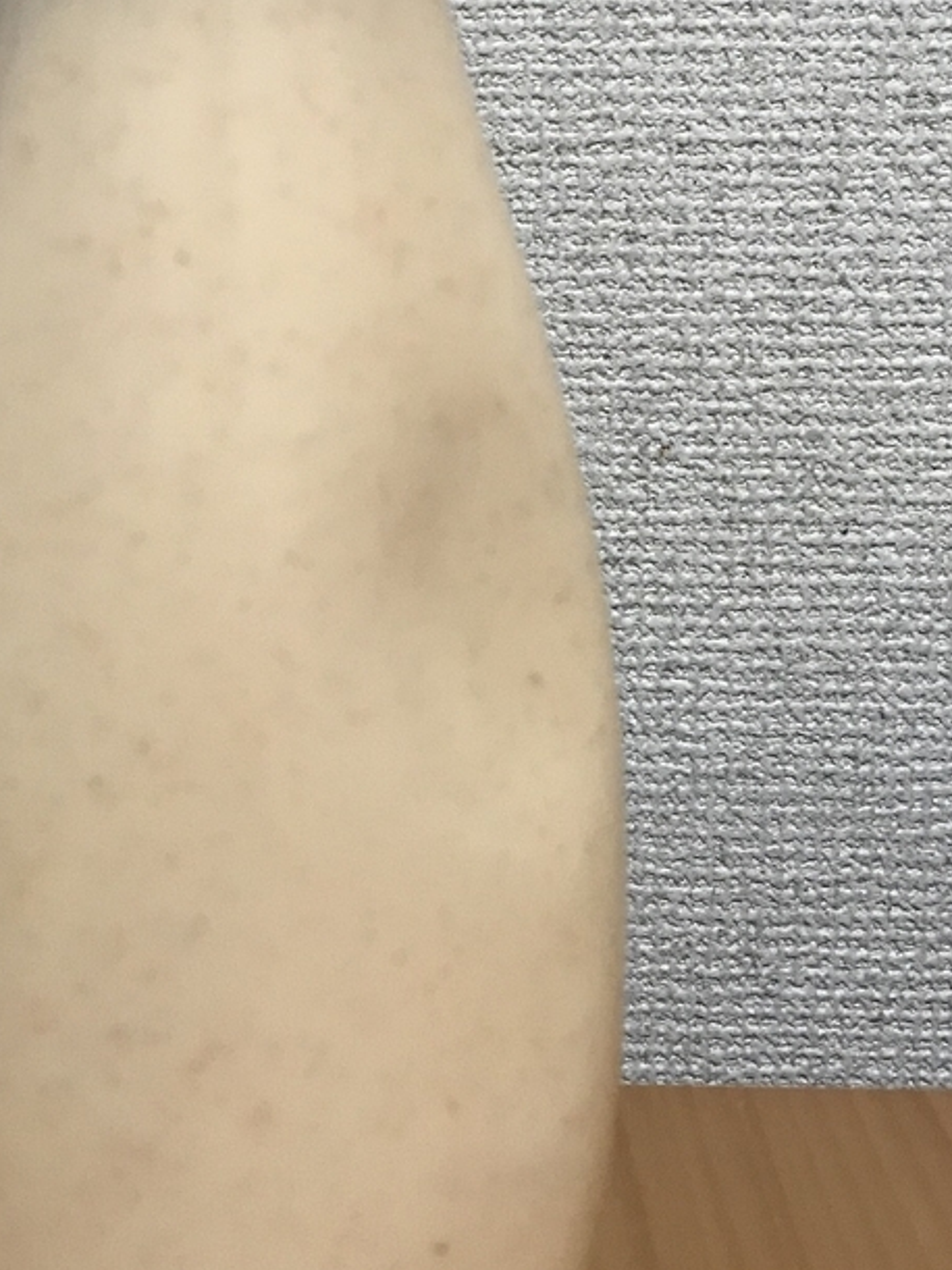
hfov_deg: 26.4
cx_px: 322
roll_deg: +0.0
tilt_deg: -7.3
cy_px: 453
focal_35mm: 55
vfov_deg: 34.7
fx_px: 2017
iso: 64
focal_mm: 3.99
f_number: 1.8
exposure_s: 1/15
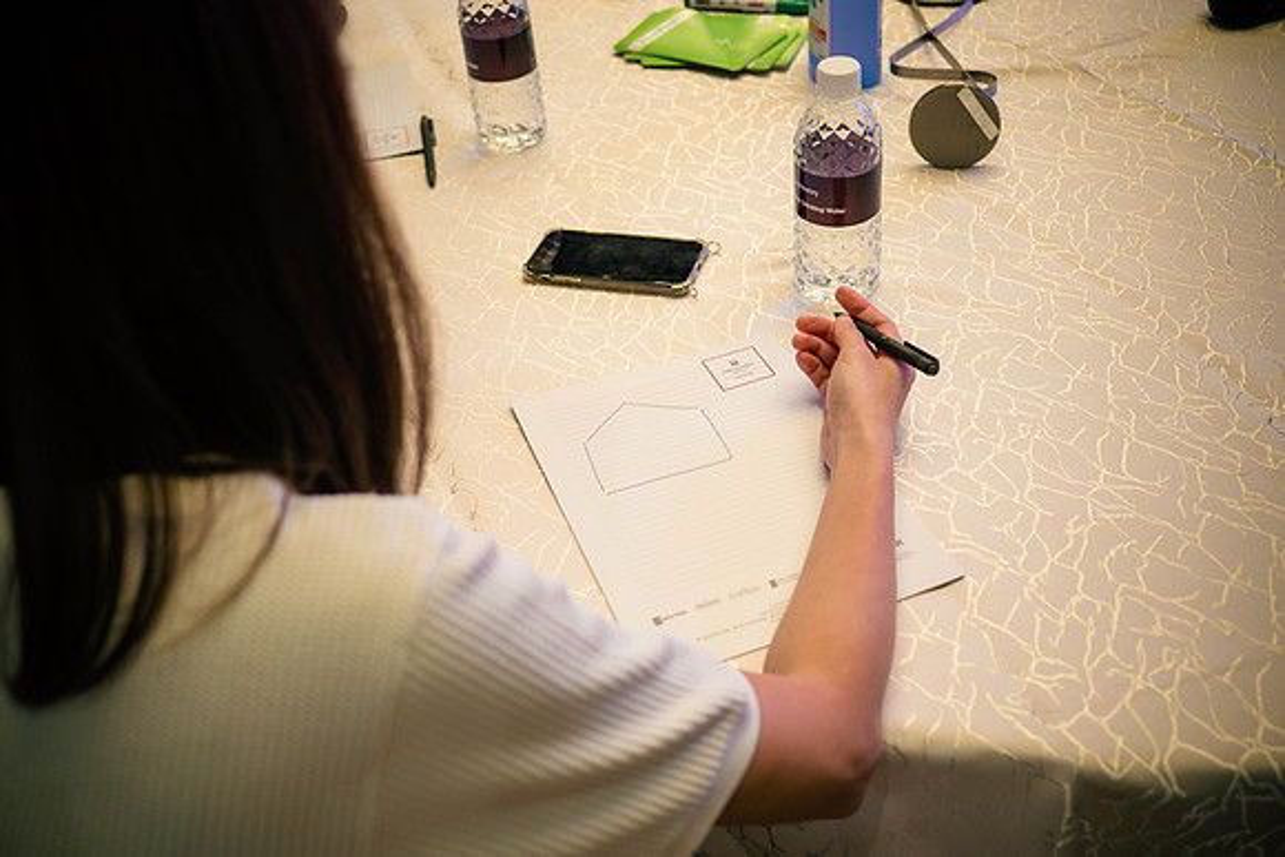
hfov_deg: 47.9
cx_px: 642
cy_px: 428
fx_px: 1448
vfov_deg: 33.0
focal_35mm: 41
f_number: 1.7
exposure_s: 1/100
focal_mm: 19
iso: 500
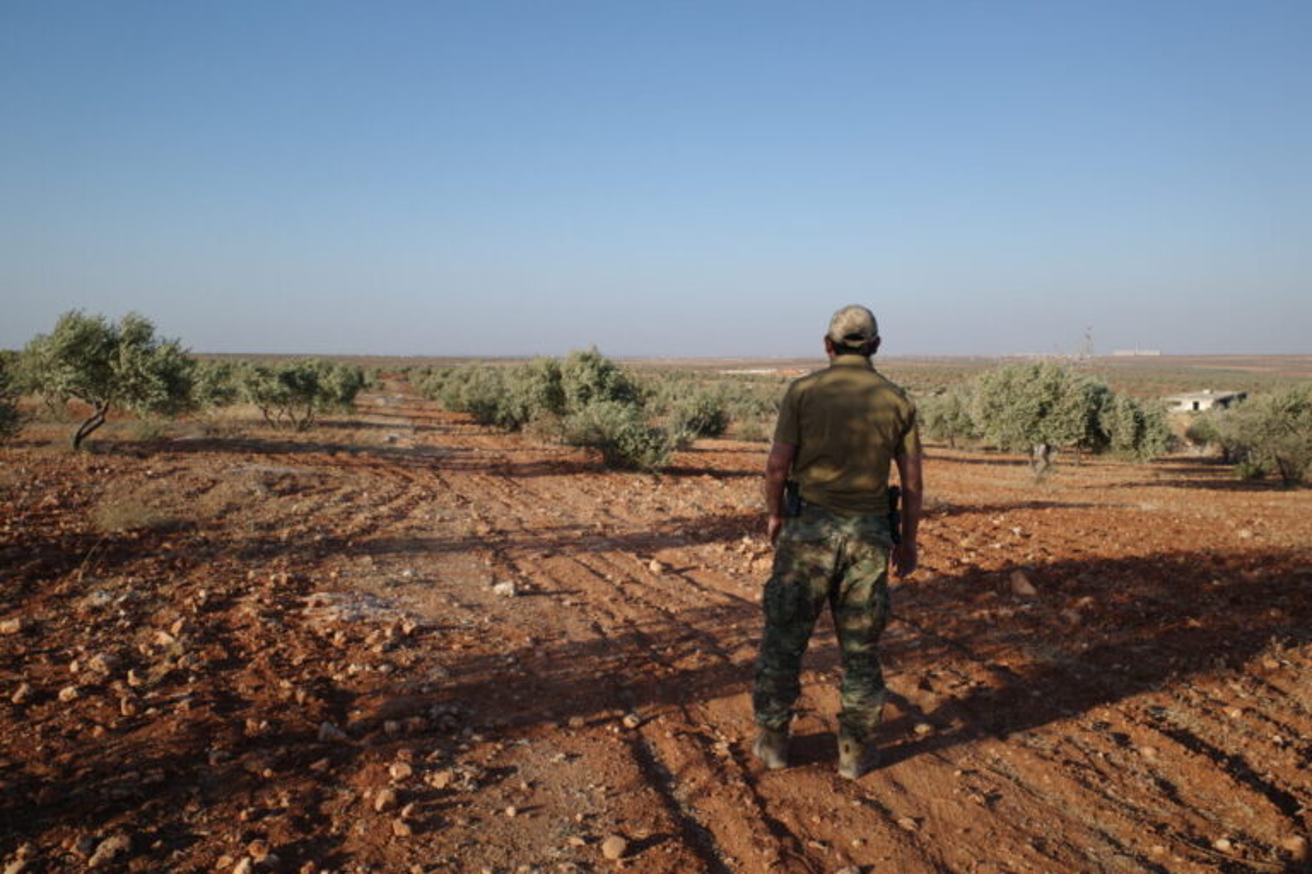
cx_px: 656
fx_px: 1020
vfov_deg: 46.4
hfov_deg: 65.5
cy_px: 437
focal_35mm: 28
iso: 100
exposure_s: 1/400
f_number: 5
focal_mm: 18.3
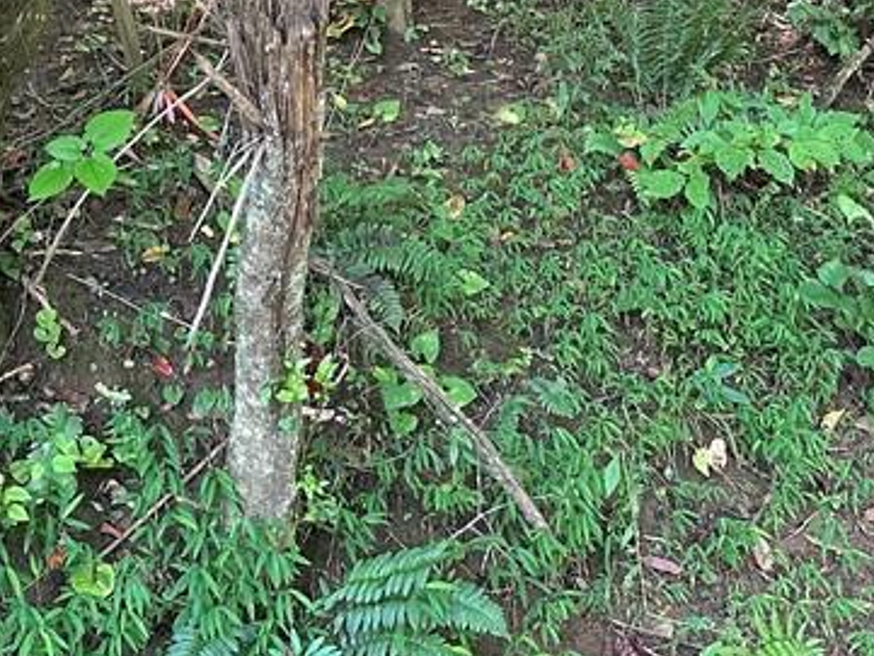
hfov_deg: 28.5
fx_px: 1717
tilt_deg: +0.1
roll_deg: +1.2
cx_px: 462
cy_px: -179
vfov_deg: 20.0
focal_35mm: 68
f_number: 1.78
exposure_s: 1/101
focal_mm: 6.86
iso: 250
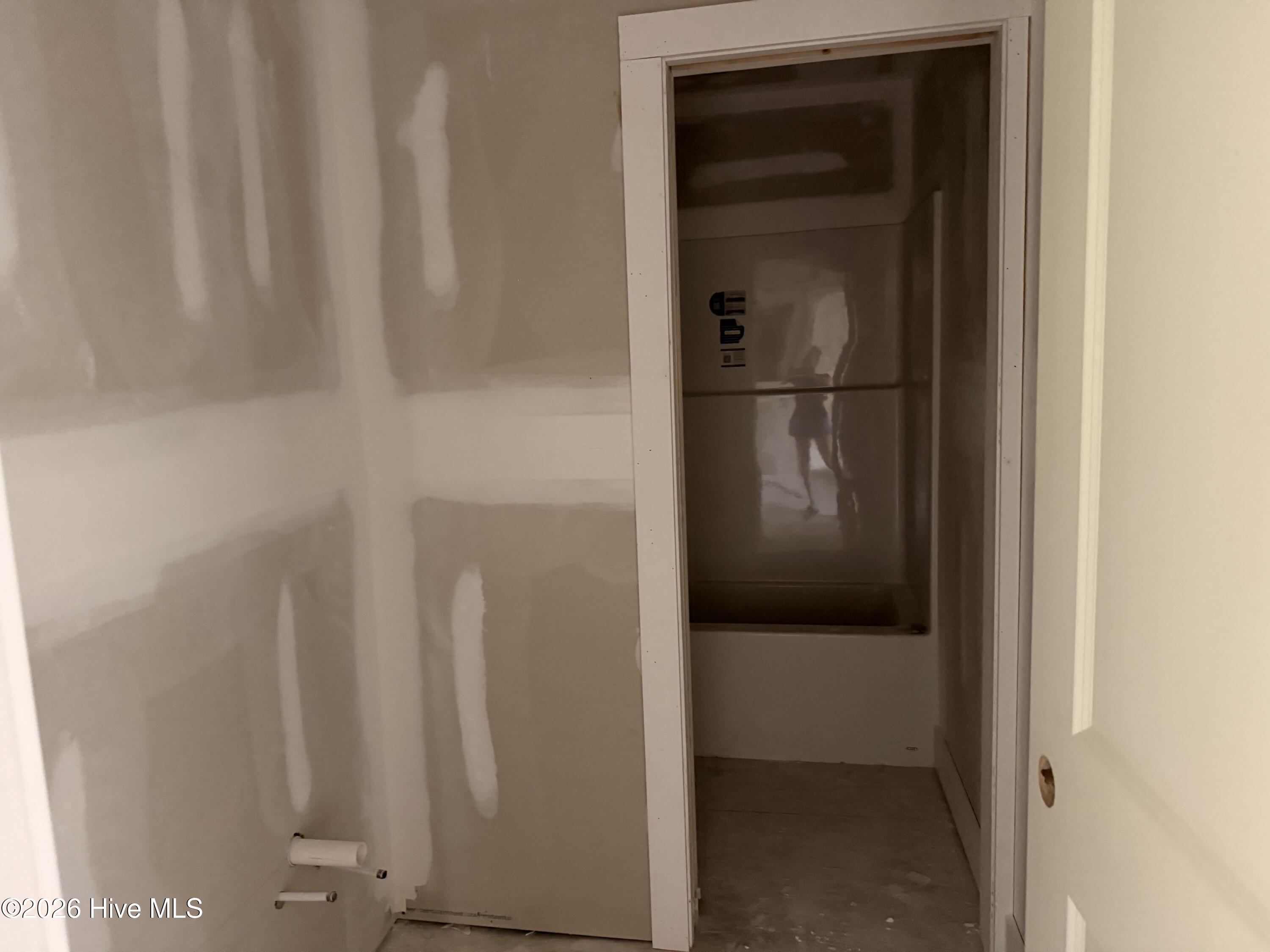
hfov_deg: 71.6
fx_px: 881
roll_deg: +2.7
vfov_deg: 56.8
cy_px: 476
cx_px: 635
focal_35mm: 24
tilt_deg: -5.3
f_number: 1.78
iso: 1000
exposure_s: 1/34
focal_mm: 6.76
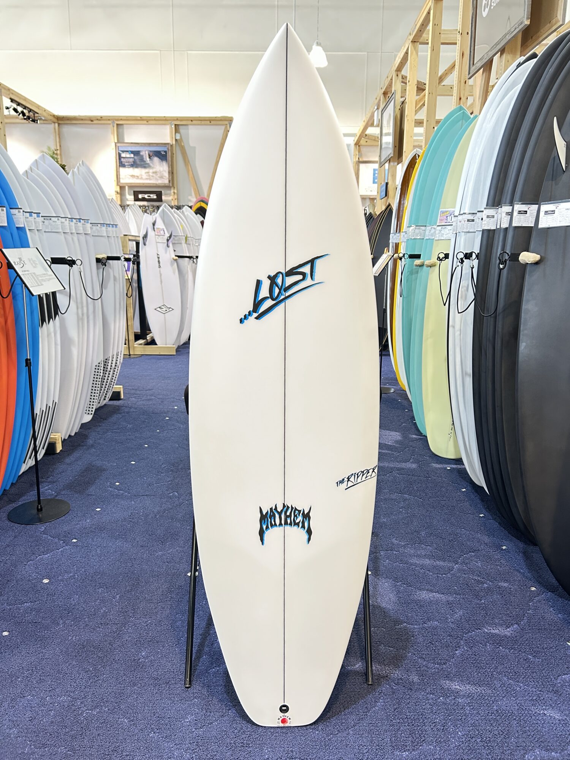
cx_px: 285
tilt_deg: -12.2
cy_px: 380
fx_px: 571
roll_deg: -0.8
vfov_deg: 67.3
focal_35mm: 26
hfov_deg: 53.1
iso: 250
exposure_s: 1/60
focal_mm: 5.7
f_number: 1.5
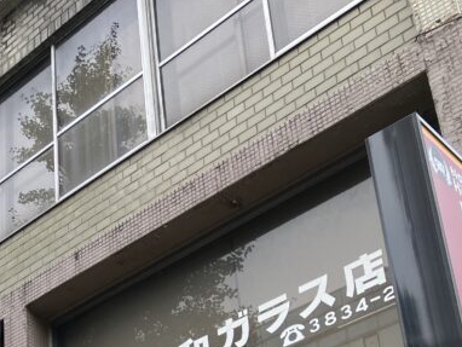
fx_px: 1002
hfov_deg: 23.5
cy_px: 461
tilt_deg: +24.6
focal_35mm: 75
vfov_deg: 18.2
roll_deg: -2.9
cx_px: -109
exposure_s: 1/714
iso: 32
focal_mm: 3.99
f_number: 1.8
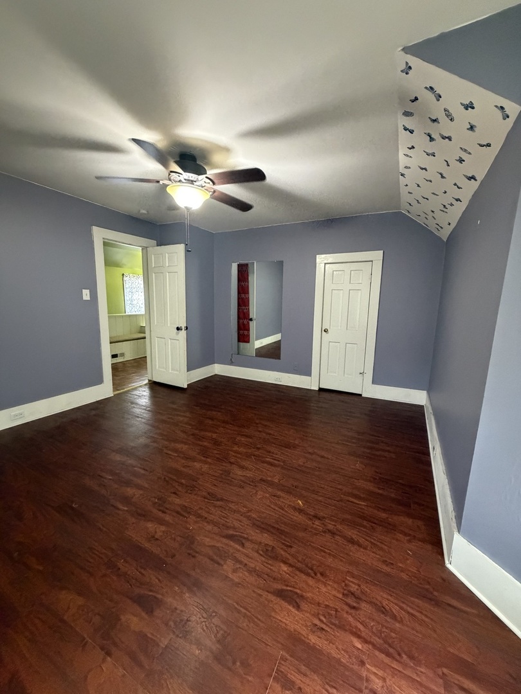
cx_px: 260
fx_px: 281
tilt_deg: -10.2
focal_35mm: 14
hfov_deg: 85.7
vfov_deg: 102.1
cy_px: 347
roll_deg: -1.2
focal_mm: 2.22
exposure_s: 1/60
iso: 1000
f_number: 2.2
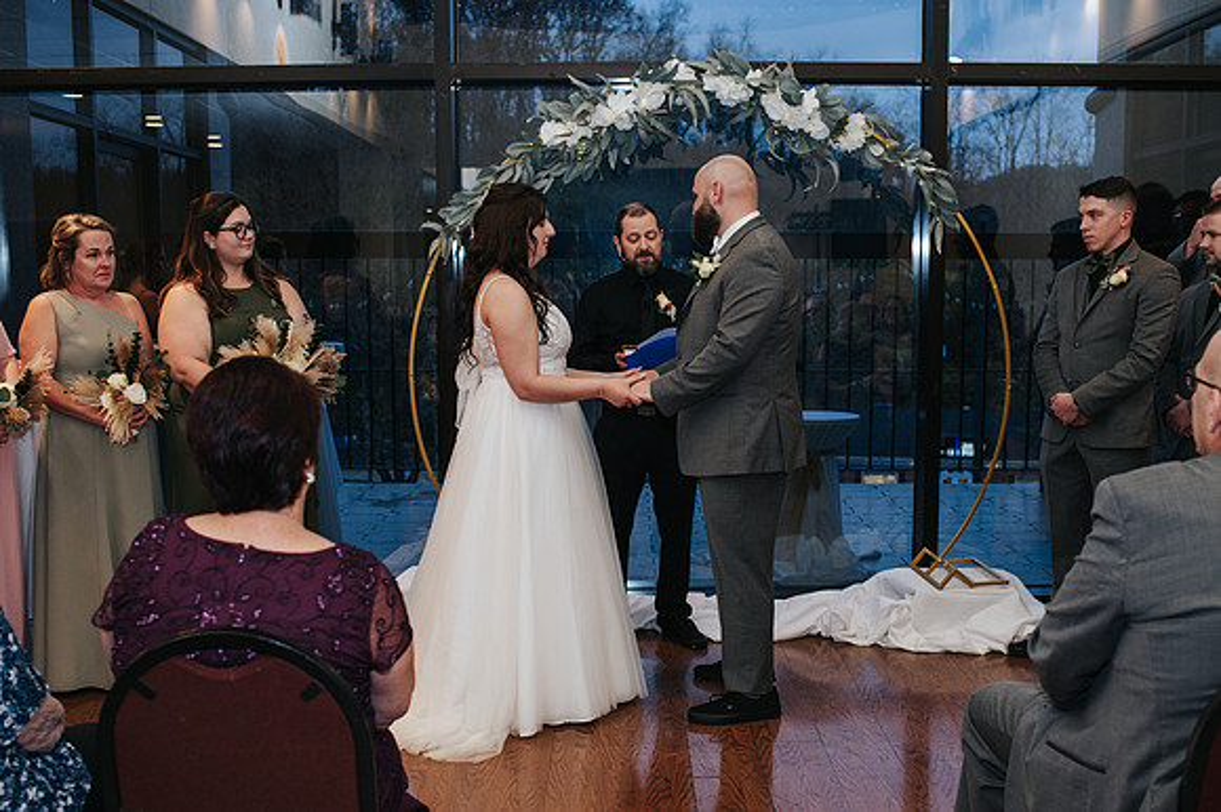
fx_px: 1348
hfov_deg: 48.7
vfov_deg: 33.5
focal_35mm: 40
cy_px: 453
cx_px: 624
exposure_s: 1/200
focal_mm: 35
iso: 800
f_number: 3.2
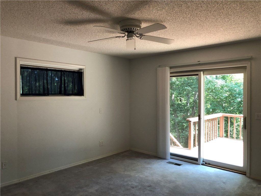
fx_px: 211
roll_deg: +1.2
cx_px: 130
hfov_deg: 63.4
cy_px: 98
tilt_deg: +0.4
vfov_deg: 49.7
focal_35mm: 28
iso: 40
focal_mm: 4
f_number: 1.8
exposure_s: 1/30
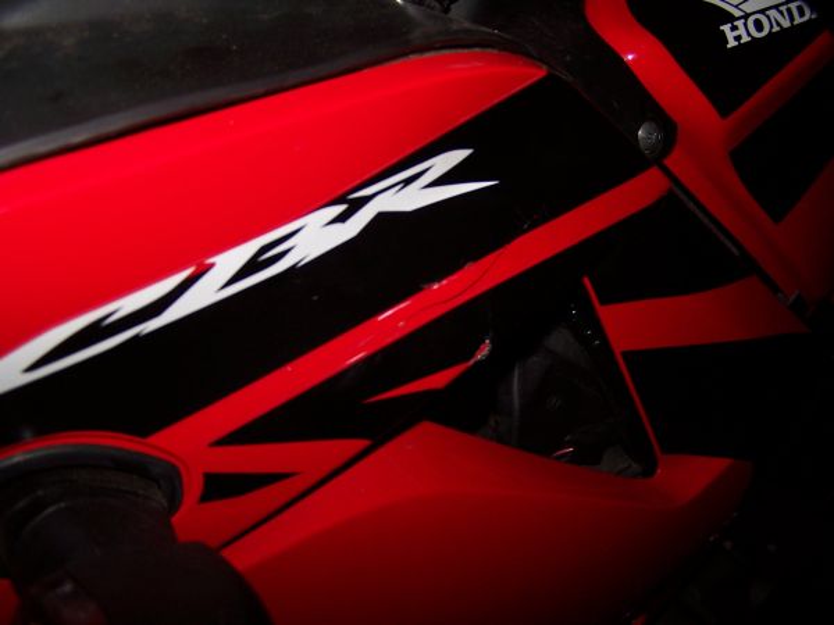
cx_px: 417
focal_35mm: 38
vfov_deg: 37.7
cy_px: 312
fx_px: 916
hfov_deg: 49.0
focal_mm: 6.3
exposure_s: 1/60
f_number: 2.8
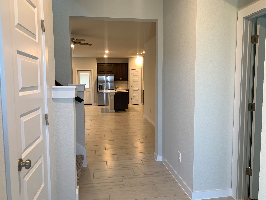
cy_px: 100
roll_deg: +0.0
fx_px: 200
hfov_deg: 67.3
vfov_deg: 53.1
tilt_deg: -3.2
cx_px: 133
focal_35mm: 26
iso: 100
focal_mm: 4.25
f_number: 1.8
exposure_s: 1/60
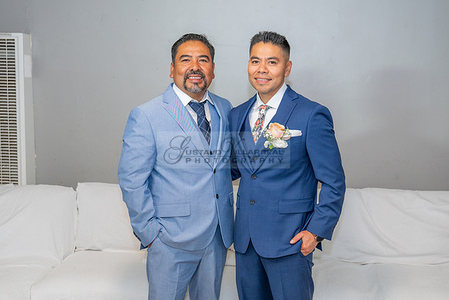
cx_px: 224
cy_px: 167
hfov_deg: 39.2
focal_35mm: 51
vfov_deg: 26.7
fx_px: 631
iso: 640
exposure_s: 1/125
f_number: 4.5
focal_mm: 43
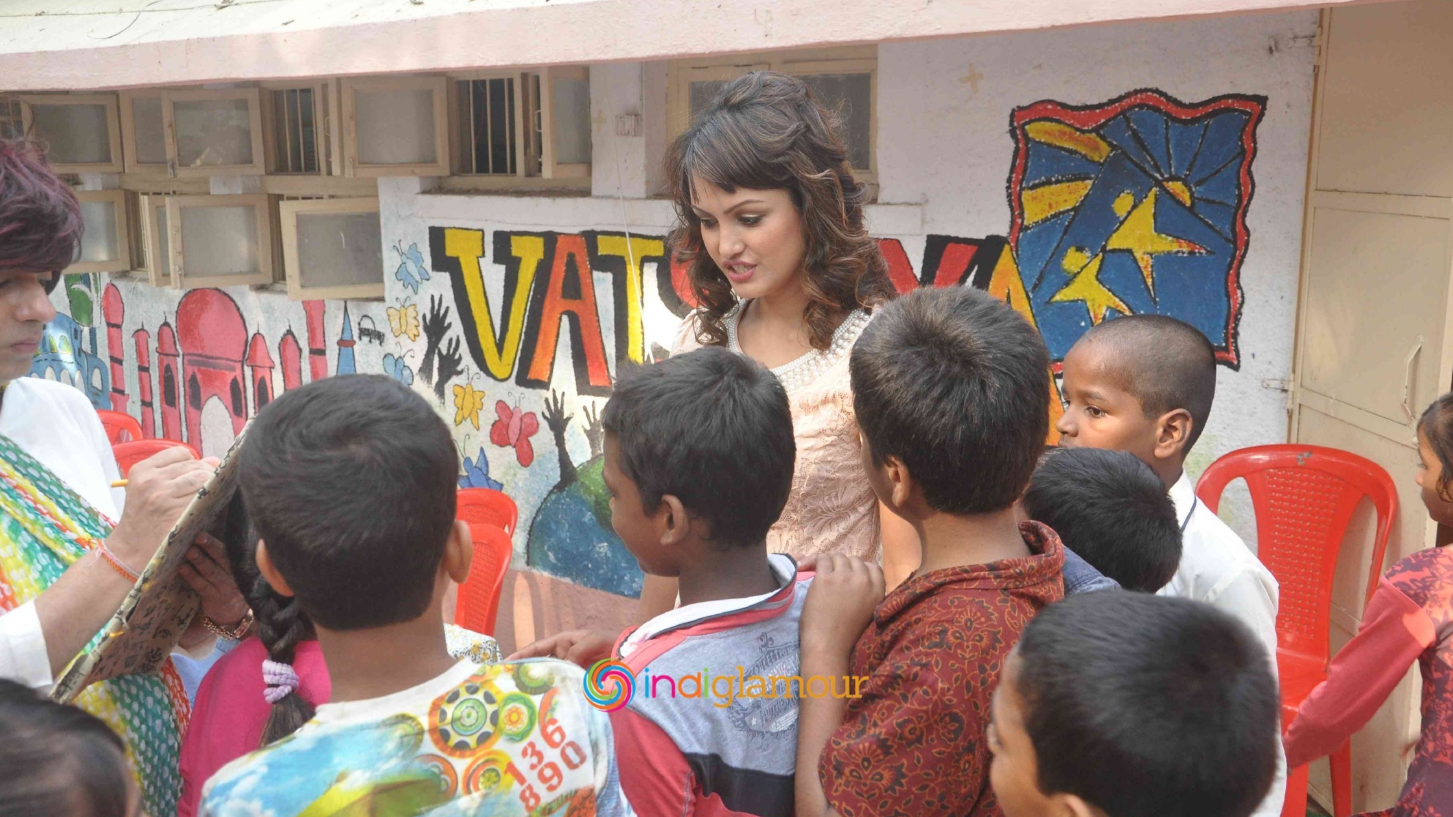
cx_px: 725
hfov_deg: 51.0
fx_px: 1523
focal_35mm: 40
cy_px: 427
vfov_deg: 30.0
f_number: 6.3
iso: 800
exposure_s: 1/160
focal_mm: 25
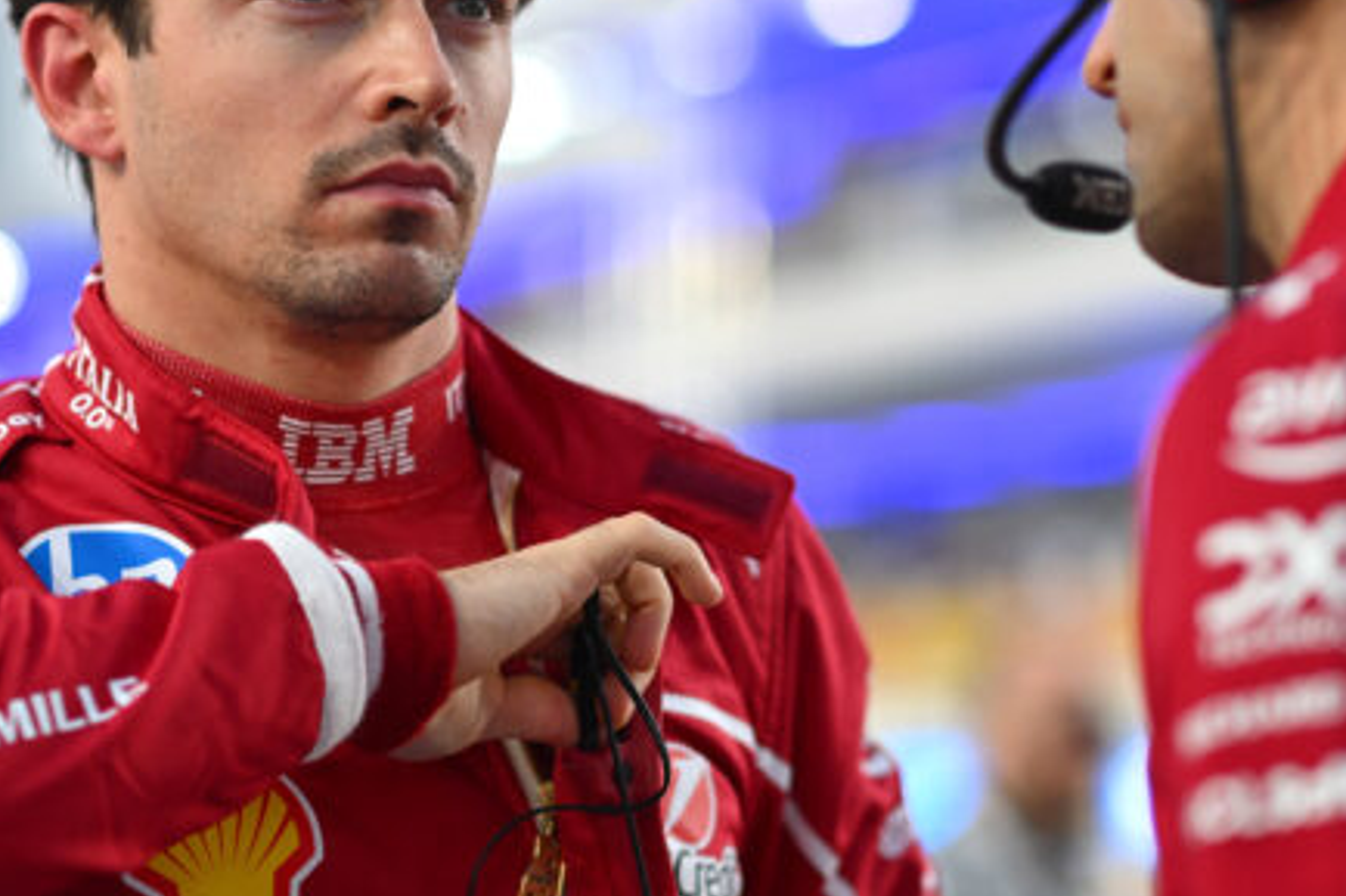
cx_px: 533
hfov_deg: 14.0
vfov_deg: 9.3
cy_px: 183
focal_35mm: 147
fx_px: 5494
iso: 800
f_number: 2
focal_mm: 85
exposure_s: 1/1600
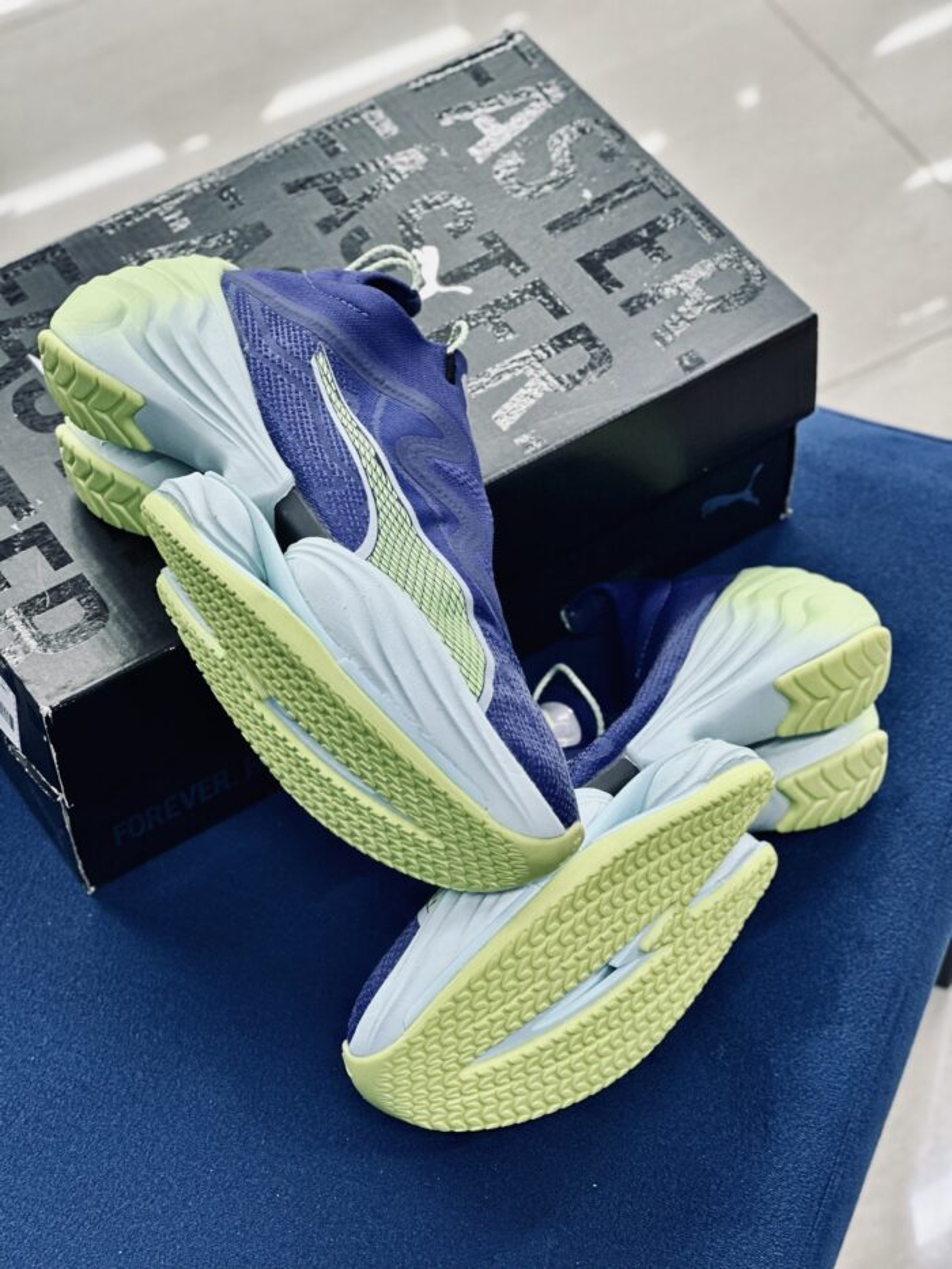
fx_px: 2823
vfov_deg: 25.3
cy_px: 634
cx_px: 476
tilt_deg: -51.0
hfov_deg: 19.1
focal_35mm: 77
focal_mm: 9
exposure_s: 1/100
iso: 200
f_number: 2.8
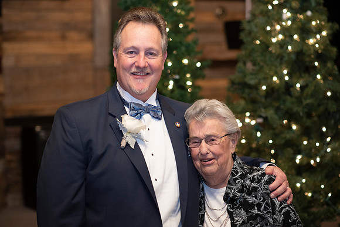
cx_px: 170
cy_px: 114
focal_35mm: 85
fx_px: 803
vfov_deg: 16.1
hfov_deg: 23.9
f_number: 2.2
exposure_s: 1/200
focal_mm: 85
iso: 1000
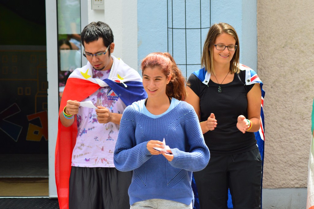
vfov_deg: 5.5
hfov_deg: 8.3
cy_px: 104
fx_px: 2157
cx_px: 157
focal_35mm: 248
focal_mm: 165
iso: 400
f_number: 10
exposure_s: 1/250
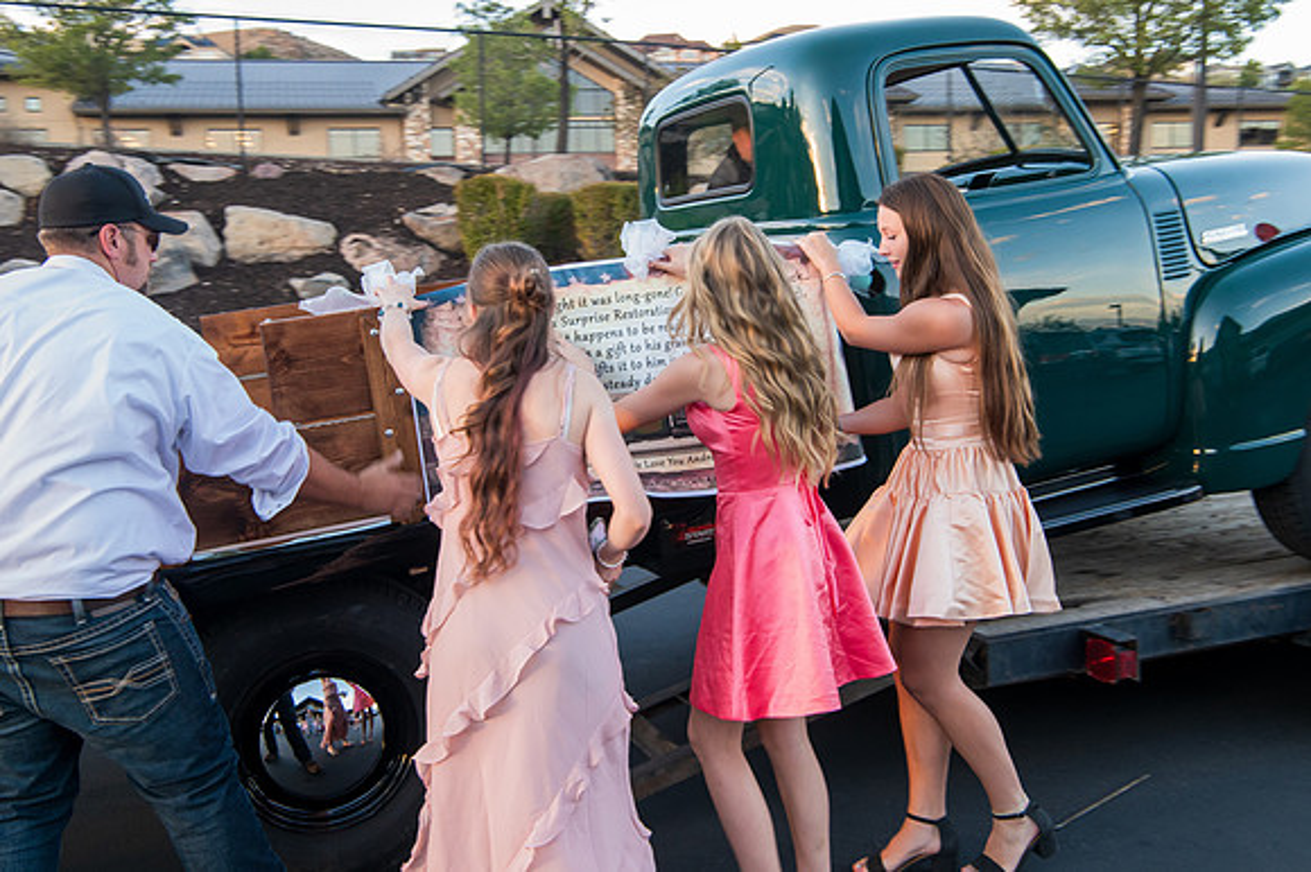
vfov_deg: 33.0
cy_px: 437
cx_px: 631
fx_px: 1474
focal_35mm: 40
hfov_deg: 48.0
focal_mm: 38
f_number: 14
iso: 3200
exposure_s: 1/80
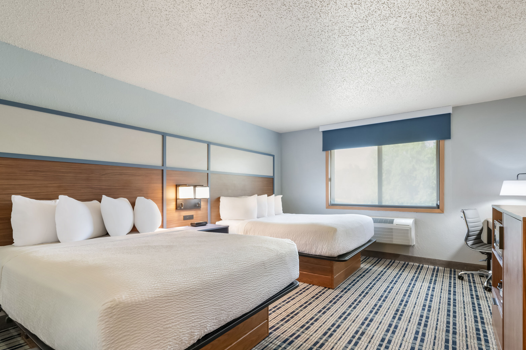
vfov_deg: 68.5
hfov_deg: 91.4
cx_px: 273
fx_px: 257
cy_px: 191
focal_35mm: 18
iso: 400
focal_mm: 15.5
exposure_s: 1/13
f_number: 8
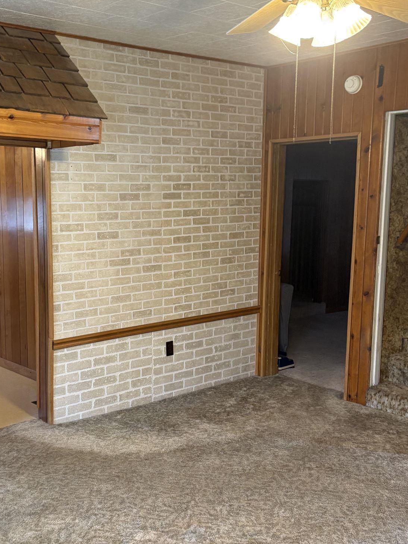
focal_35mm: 41
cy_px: 282
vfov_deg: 45.8
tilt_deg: -7.9
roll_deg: -0.9
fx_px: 644
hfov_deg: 34.8
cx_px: 131
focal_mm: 5.96
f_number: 1.6
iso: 200
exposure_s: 1/60
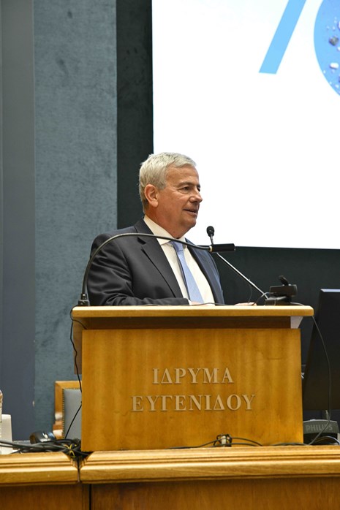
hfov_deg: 19.4
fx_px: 992
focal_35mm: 70
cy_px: 255
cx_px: 170
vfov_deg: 28.8
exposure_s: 1/60
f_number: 5
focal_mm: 70
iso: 1250
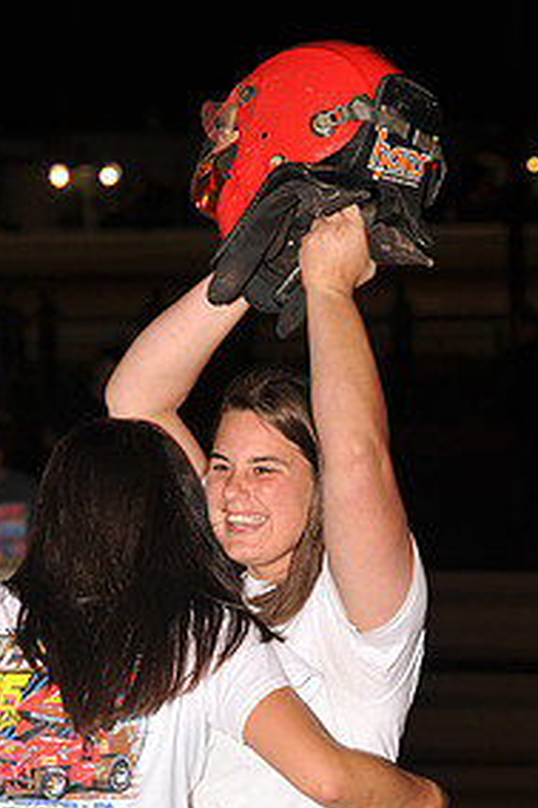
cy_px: 689
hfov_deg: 6.7
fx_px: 4578
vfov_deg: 10.1
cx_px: 282
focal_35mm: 204
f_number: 5.6
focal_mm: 100
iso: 500
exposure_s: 1/250
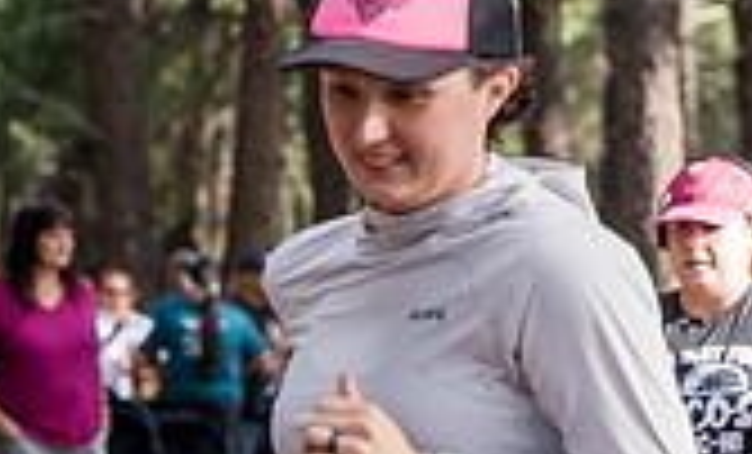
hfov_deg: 8.2
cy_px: 200
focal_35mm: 250
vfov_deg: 5.1
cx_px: 1274
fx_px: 5078
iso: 500
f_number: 3.2
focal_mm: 70
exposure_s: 1/1600
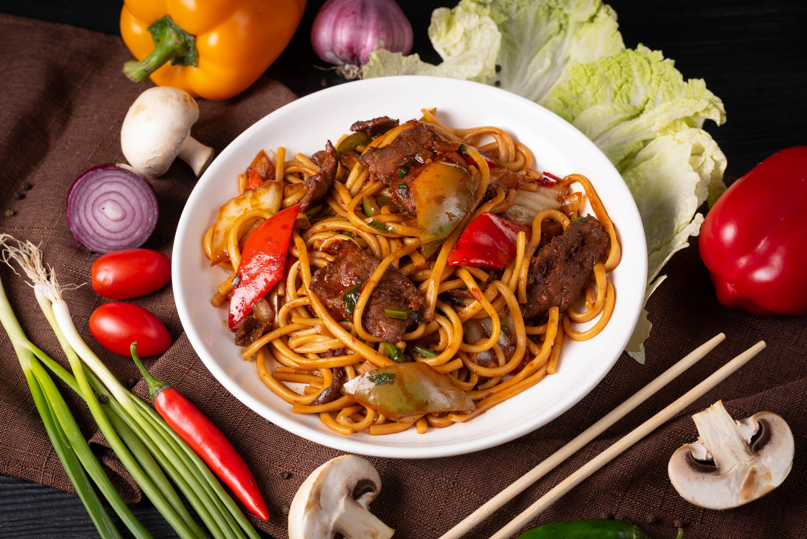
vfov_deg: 27.0
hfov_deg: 39.6
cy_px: 270
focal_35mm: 50
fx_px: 1121
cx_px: 404
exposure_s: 1/200
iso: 160
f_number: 8
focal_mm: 50
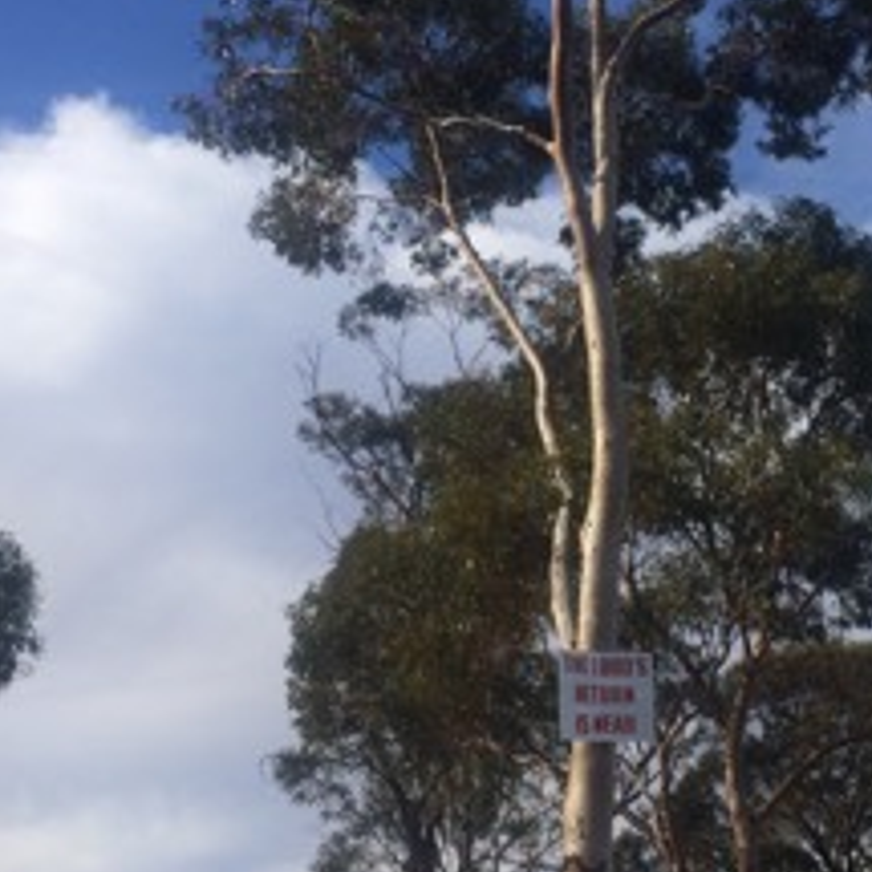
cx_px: 588
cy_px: 369
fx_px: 1767
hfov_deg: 27.5
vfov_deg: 27.7
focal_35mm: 62
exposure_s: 1/1953
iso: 32
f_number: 2.2
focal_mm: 4.15
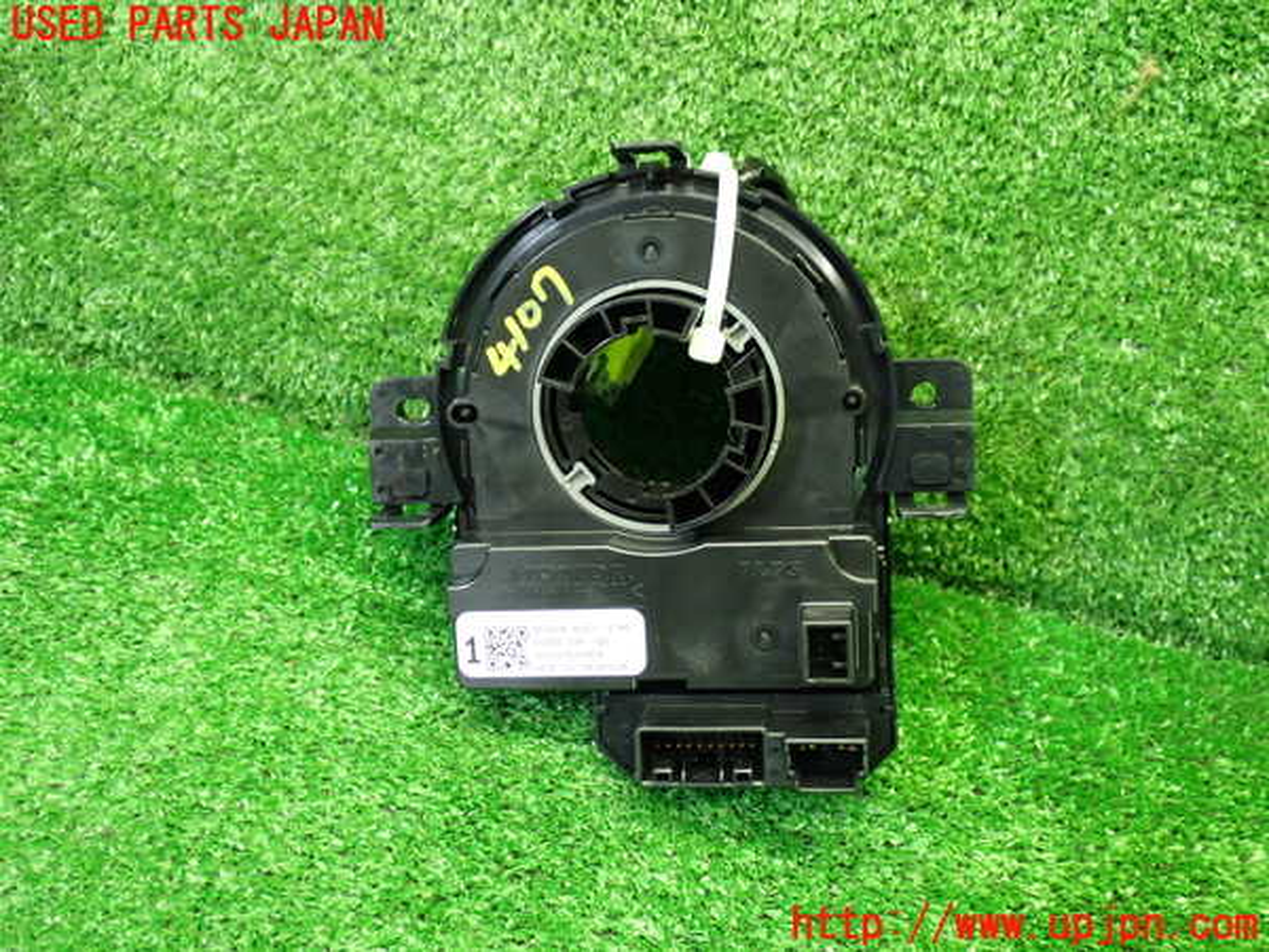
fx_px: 1503
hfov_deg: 45.8
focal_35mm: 41
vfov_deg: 35.1
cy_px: 476
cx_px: 634
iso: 800
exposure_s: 1/40
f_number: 2.8
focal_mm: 7.31
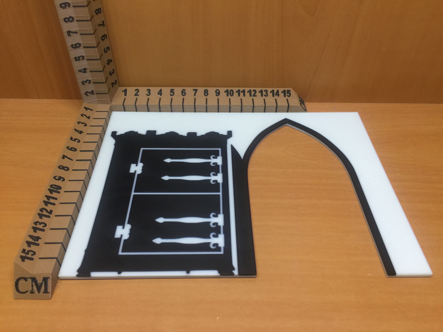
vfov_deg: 48.2
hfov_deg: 61.7
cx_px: 222
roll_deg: -1.2
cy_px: 166
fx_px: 371
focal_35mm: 29
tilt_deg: -43.5
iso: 50
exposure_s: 1/15
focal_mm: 4.15
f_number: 2.2
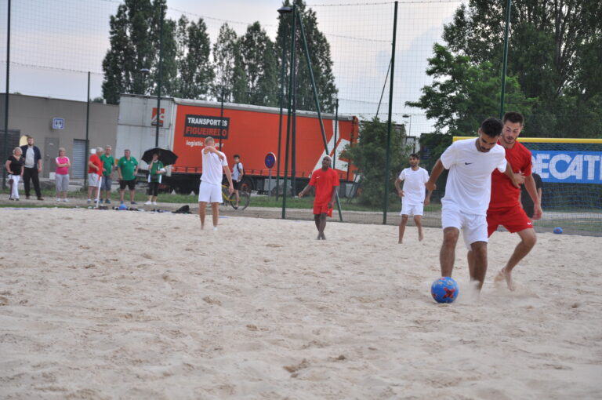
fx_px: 1653
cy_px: 200
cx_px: 301
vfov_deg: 13.8
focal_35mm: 99
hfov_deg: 20.6
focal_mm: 66
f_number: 5.3
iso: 500
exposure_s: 1/160
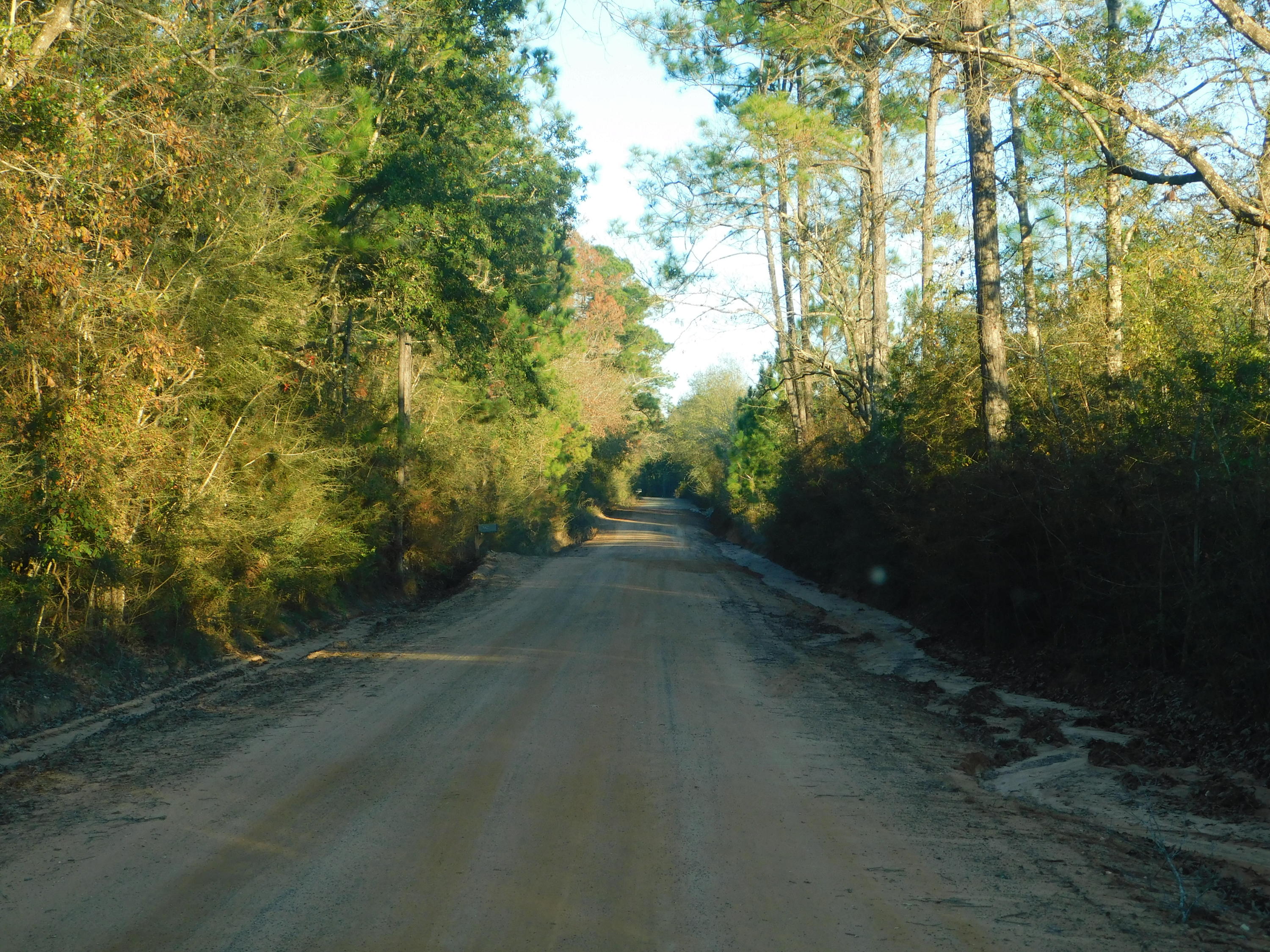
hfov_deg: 29.4
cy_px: 476
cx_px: 635
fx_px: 2421
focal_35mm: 66
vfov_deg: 22.3
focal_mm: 11.7
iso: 125
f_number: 4.2
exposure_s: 1/80
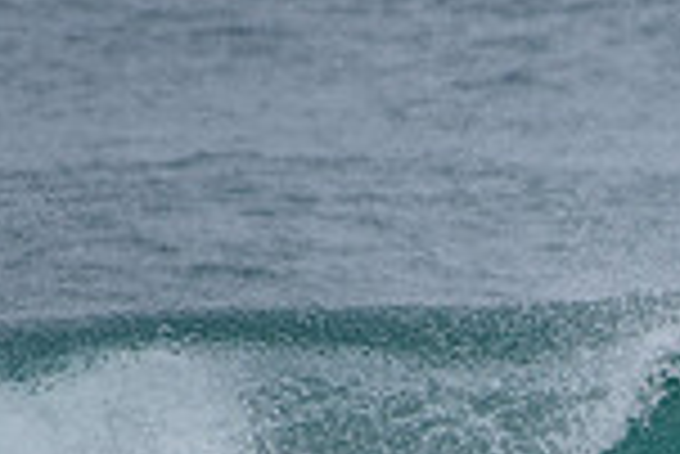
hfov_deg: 1.1
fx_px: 36244
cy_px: 627
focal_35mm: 1917
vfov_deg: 0.7
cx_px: 1004
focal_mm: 500
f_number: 5.6
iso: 250
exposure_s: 1/2000
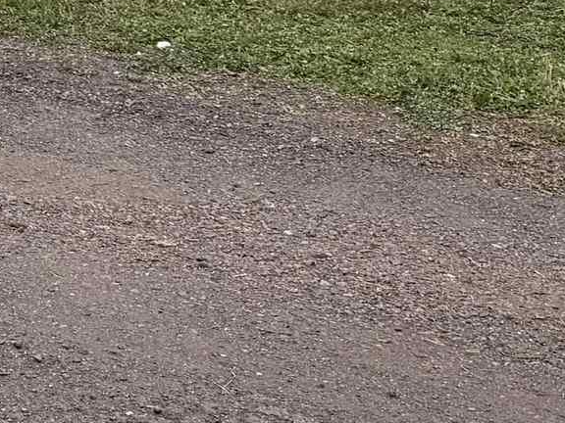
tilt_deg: +6.8
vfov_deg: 9.9
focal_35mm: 128
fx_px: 2089
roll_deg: -1.3
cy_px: -658
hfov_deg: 14.4
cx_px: -289
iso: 80
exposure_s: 1/3145
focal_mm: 6.76
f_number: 1.78
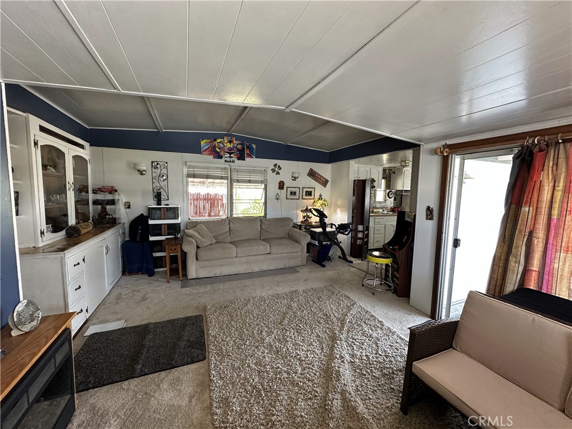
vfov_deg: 85.7
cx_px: 286
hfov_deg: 102.1
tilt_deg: -4.9
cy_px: 214
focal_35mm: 14
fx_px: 231
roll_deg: -0.2
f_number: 2.2
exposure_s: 1/60
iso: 250
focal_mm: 2.22
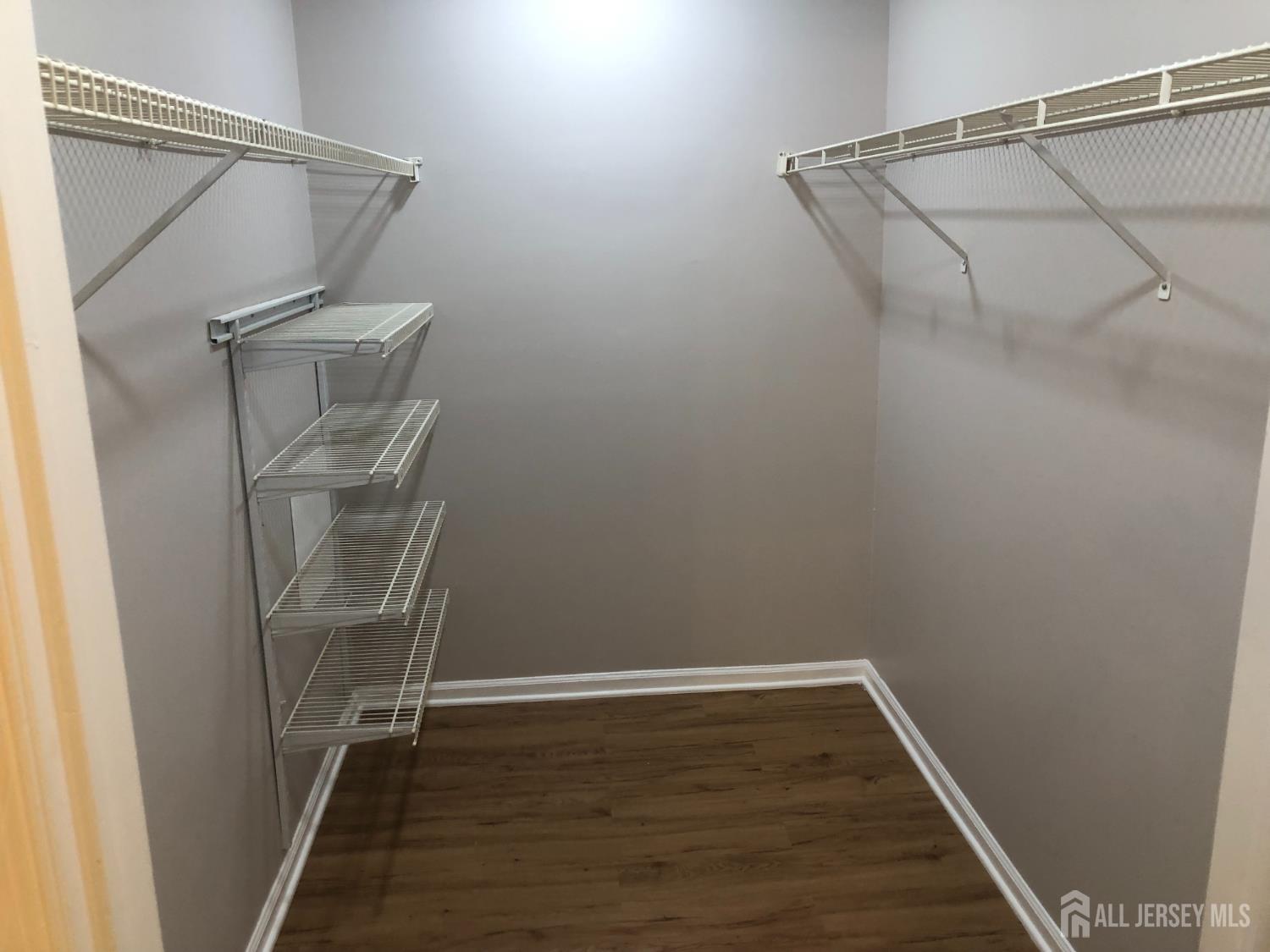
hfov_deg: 63.4
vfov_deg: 49.7
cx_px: 635
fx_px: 1027
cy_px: 476
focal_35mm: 28
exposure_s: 1/30
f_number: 1.8
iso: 40
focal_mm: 3.99
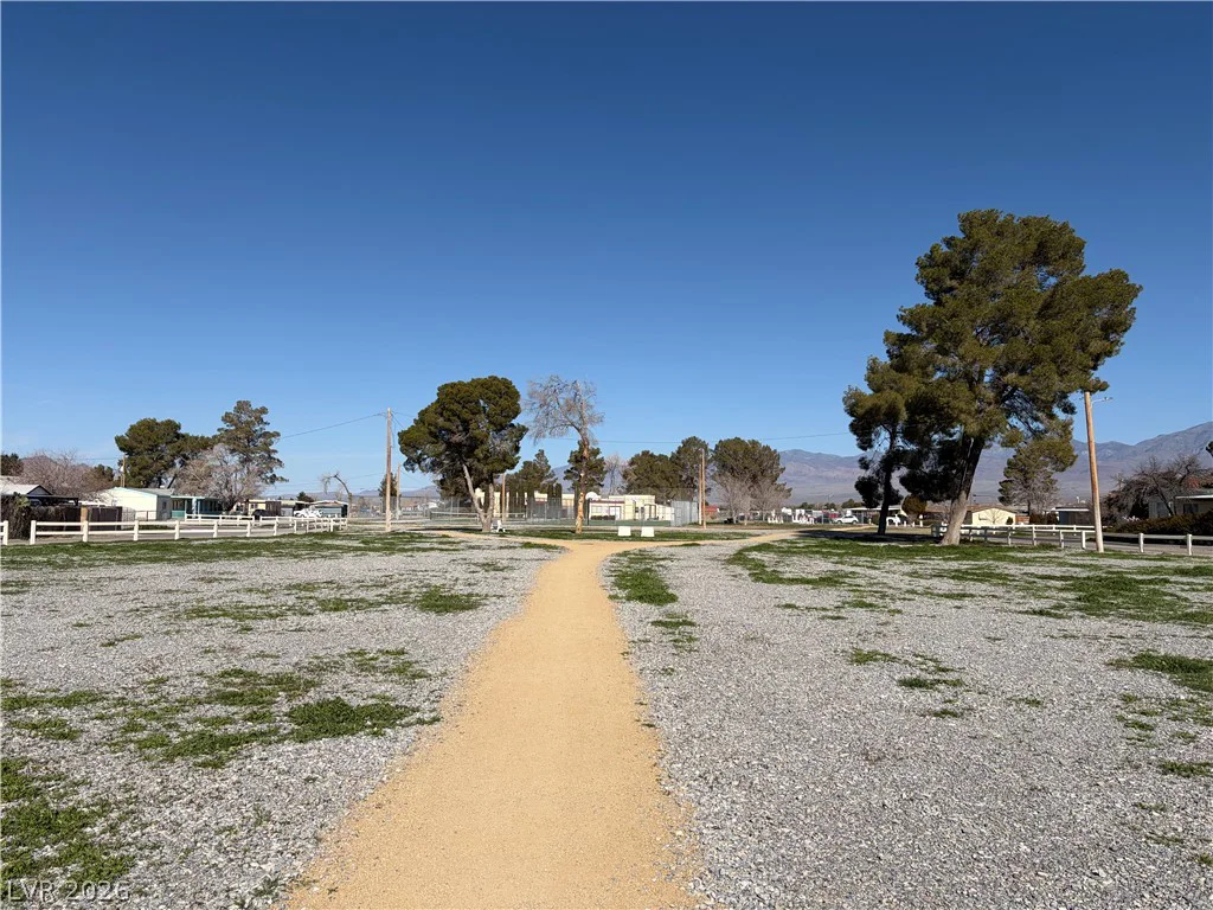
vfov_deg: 53.1
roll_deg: -0.8
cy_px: 455
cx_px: 606
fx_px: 911
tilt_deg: +4.0
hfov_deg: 67.3
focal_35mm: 26
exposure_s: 1/8850
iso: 50
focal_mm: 5.96
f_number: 1.6
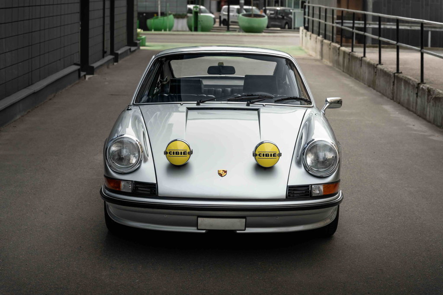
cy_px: 148
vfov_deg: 20.0
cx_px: 222
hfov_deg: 29.7
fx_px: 836
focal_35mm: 68
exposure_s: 1/400
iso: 500
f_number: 5.6
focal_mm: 68
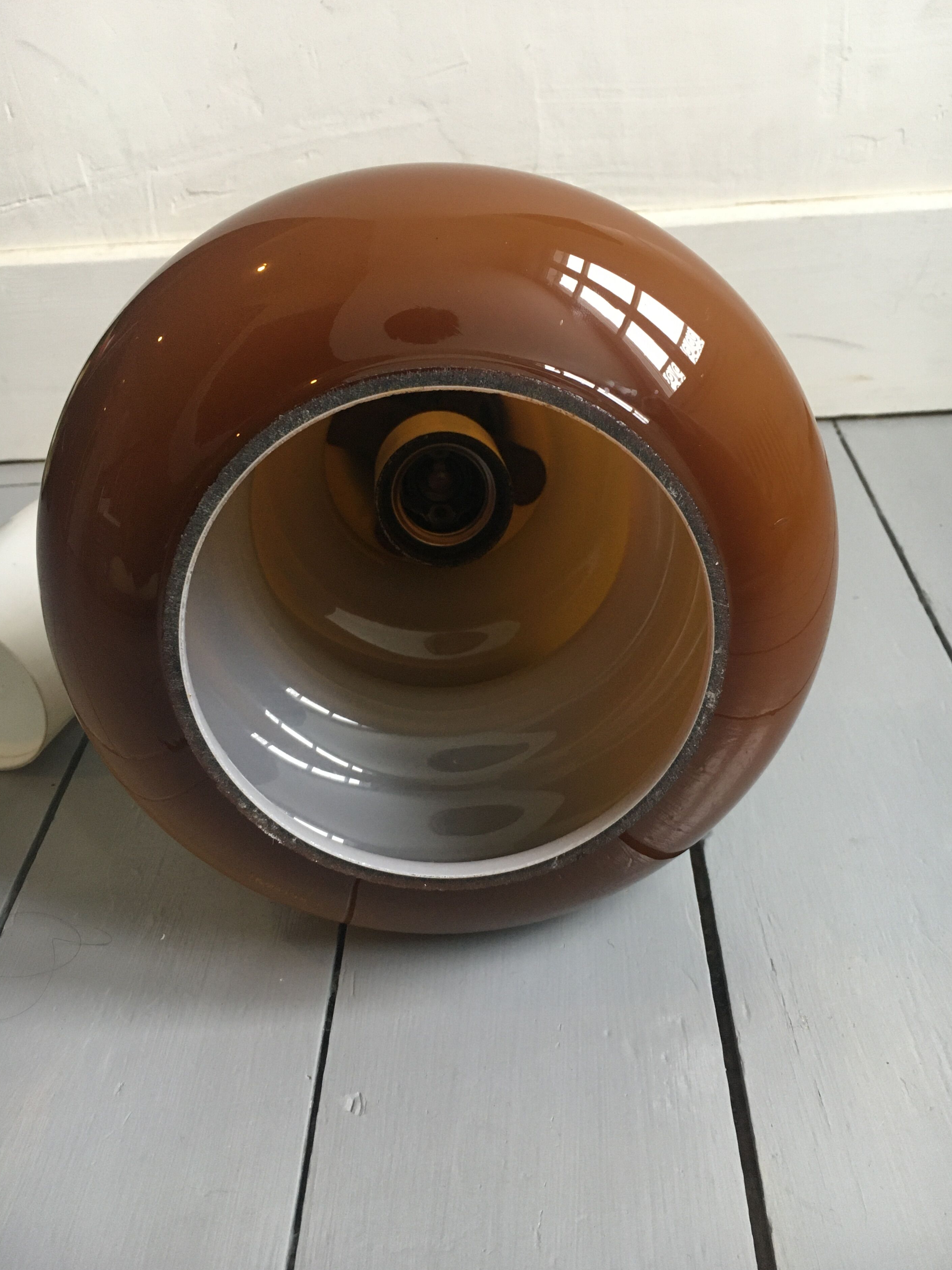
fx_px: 1137
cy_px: 612
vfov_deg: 58.3
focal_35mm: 31
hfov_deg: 45.4
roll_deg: +5.0
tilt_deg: -35.0
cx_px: 499
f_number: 2.2
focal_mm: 4.15
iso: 160
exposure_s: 1/33
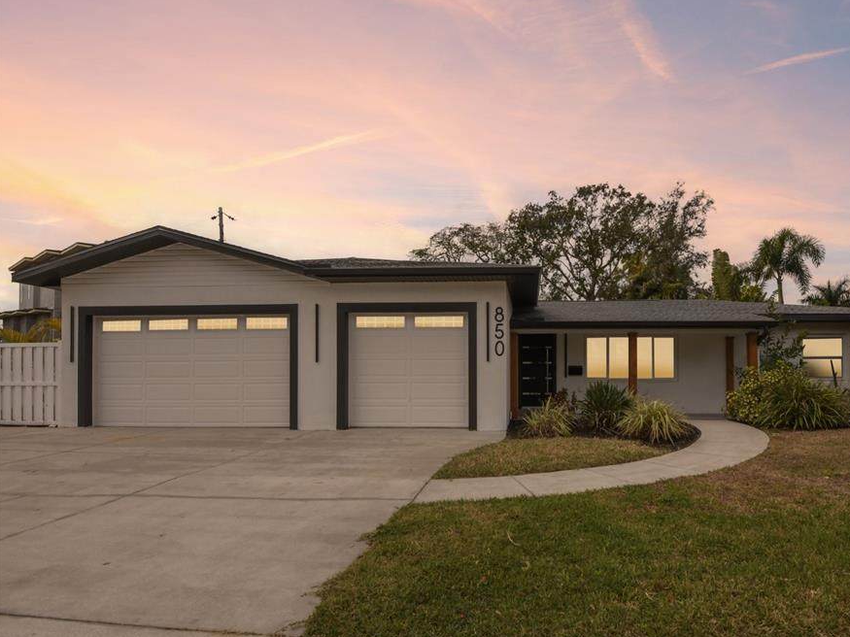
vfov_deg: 71.6
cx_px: 492
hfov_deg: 87.1
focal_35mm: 18
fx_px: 442
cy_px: 312
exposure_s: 1/2000
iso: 400
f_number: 8
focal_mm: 16
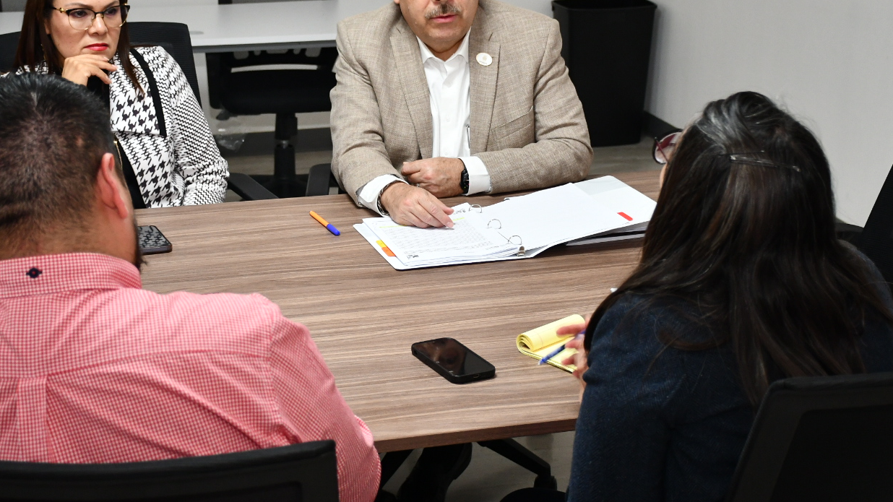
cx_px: 420
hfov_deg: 30.1
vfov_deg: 17.2
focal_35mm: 70
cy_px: 171
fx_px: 1657
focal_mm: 34
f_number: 4.2
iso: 1100
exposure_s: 1/60
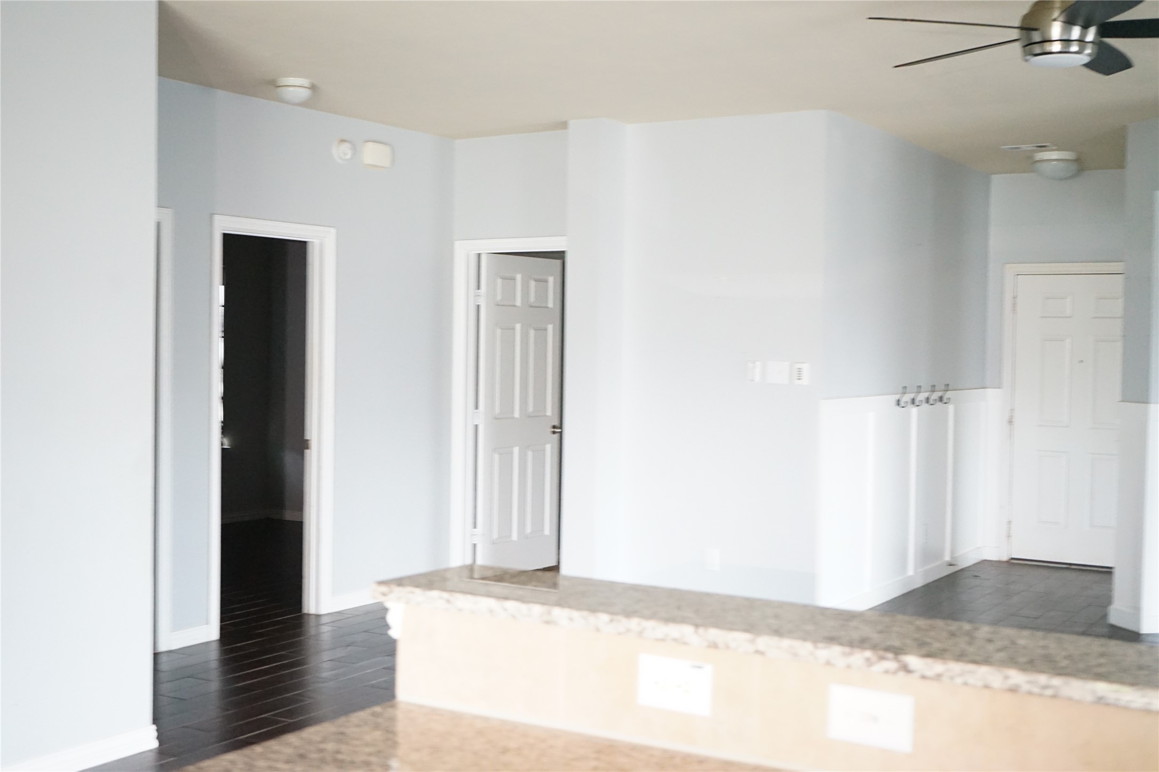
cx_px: 580
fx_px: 1352
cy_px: 386
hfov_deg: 46.4
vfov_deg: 31.9
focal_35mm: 42
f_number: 4.5
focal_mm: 42
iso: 6400
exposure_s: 1/4
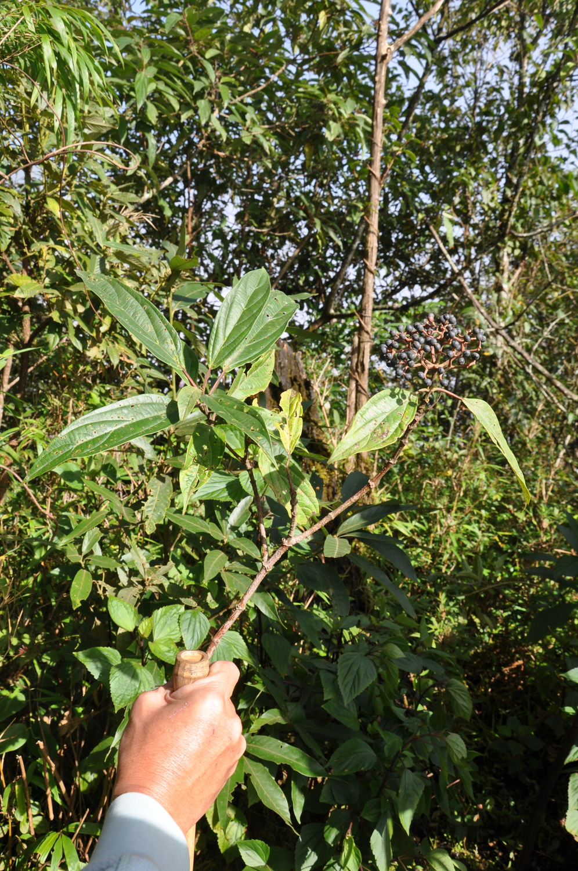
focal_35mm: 32
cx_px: 289
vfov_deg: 59.6
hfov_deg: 41.6
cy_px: 436
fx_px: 761
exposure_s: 1/125
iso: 200
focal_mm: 21
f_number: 11
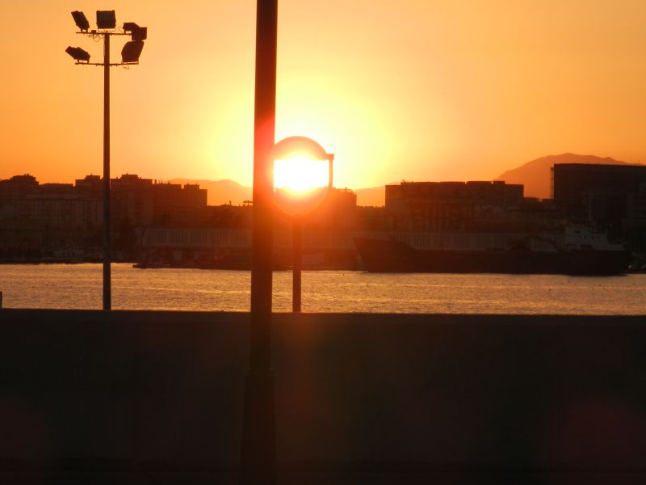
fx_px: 2706
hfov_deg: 13.6
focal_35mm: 145
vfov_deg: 10.2
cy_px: 242
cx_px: 323
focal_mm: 25.7
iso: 160
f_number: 5.6
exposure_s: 1/1000
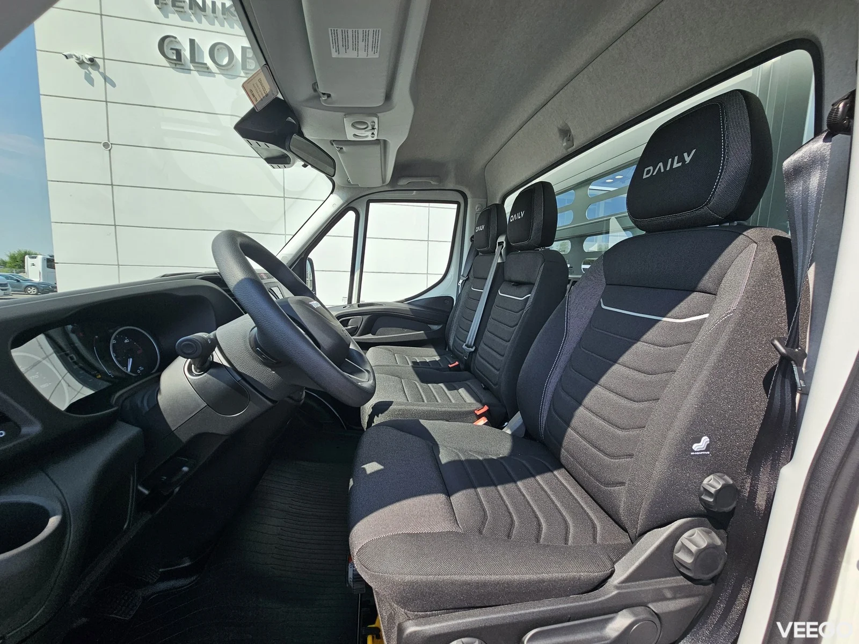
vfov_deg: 89.9
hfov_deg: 106.2
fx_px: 323
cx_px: 430
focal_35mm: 13
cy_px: 322
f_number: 2.2
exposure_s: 1/769
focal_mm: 2.2
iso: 50
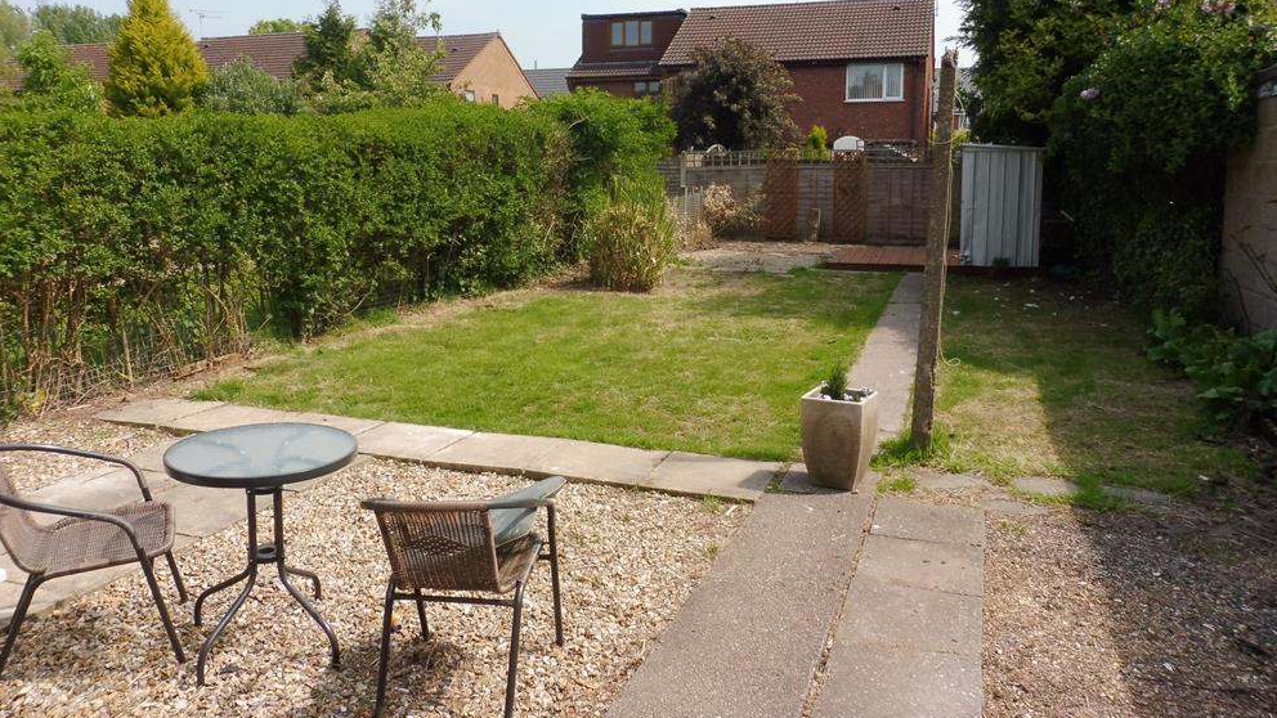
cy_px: 282
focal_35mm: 27
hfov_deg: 69.9
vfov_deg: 42.7
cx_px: 631
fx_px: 914
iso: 100
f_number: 4
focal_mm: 4.3
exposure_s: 1/640
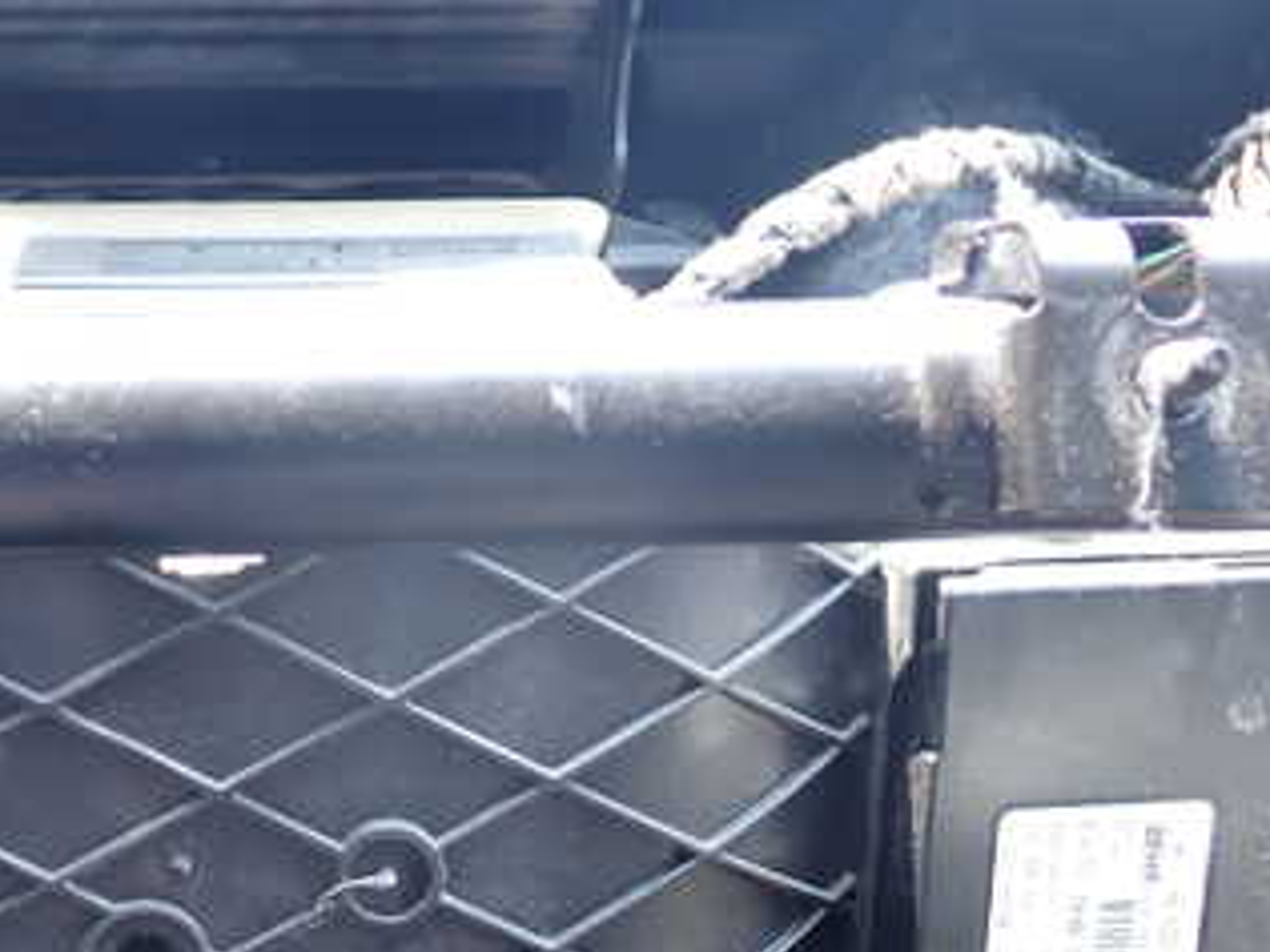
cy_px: 868
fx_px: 2091
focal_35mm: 57
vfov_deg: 24.9
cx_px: 293
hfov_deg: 33.0
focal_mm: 5.4
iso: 125
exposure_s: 1/60
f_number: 2.3
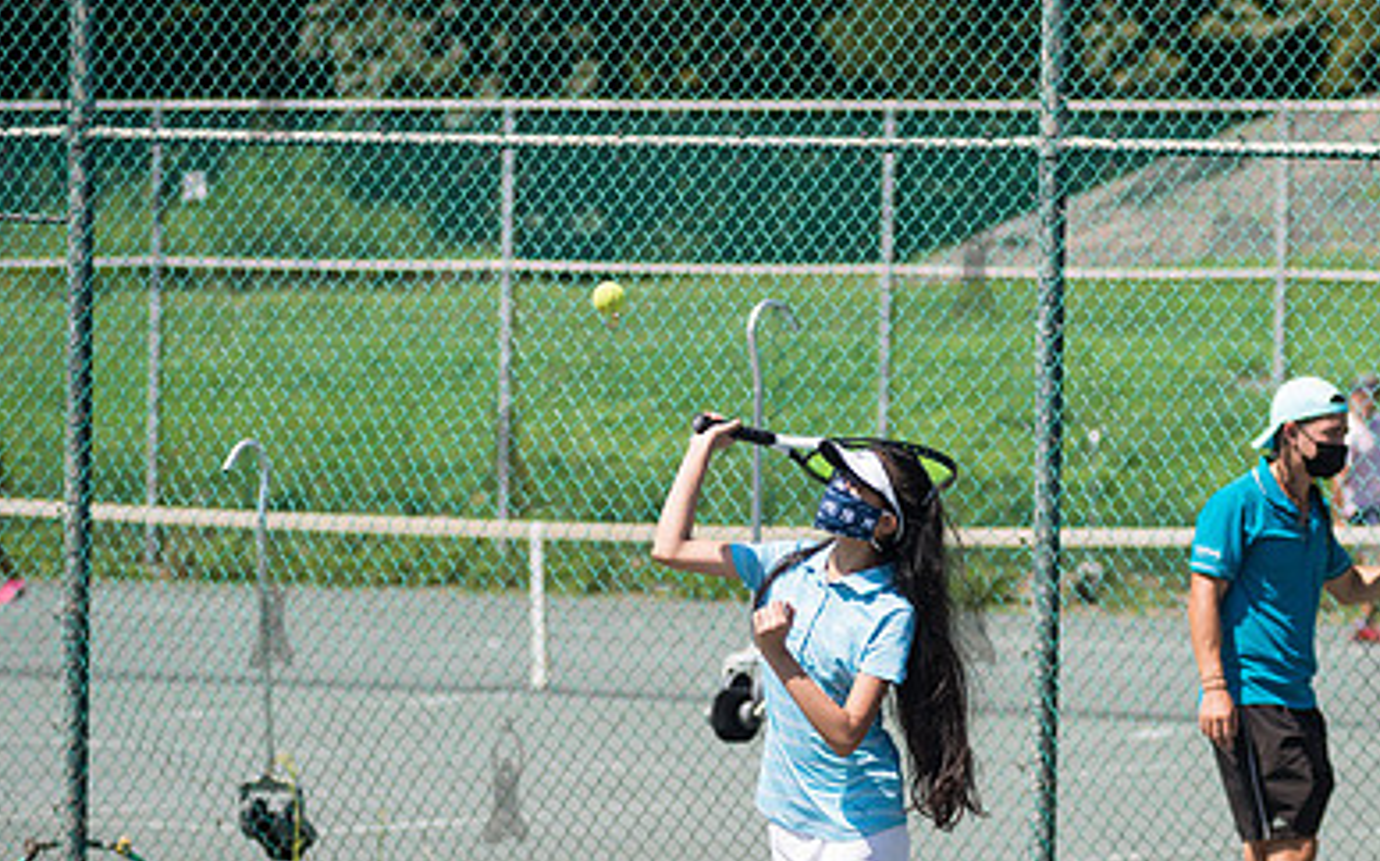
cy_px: 658
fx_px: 8232
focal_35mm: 219
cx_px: 848
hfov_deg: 9.6
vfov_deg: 6.0
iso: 125
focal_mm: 120
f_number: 4
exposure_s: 1/1250
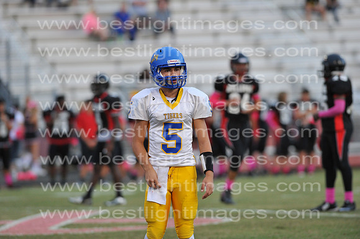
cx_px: 180
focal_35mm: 300
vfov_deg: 4.6
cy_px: 120
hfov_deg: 6.9
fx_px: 2998
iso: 2000
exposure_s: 1/500
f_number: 4
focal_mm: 300
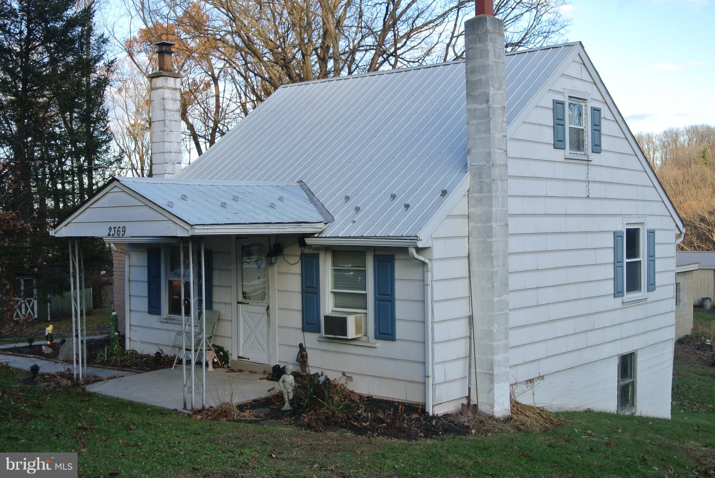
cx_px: 358
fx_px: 895
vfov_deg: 29.9
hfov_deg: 43.6
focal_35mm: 45
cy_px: 239
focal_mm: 16.9
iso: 100
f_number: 4.5
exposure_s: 1/200
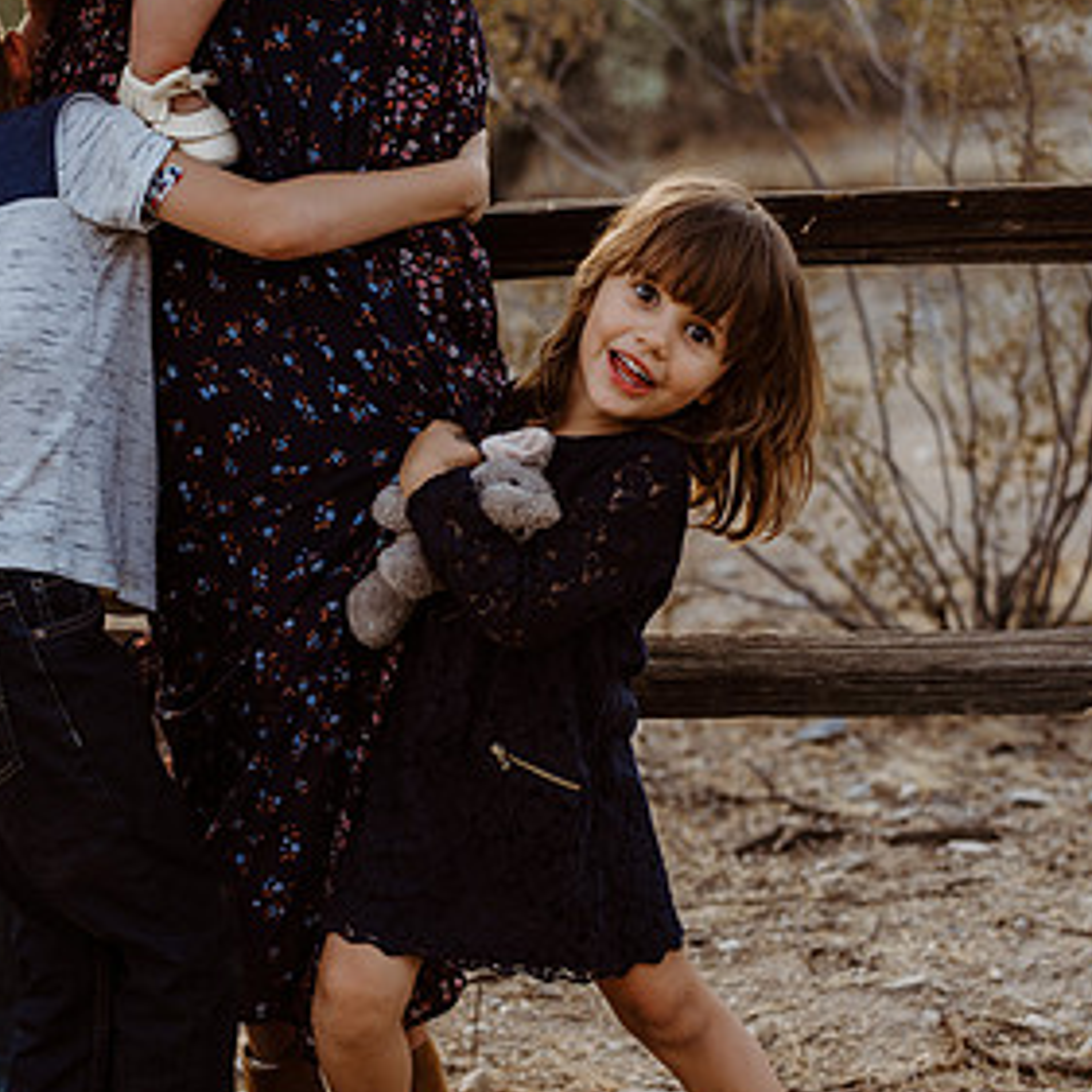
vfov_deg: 25.3
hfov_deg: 25.4
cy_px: 626
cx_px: 552
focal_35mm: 68
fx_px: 2427
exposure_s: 1/400
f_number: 2.8
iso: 200
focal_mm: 50
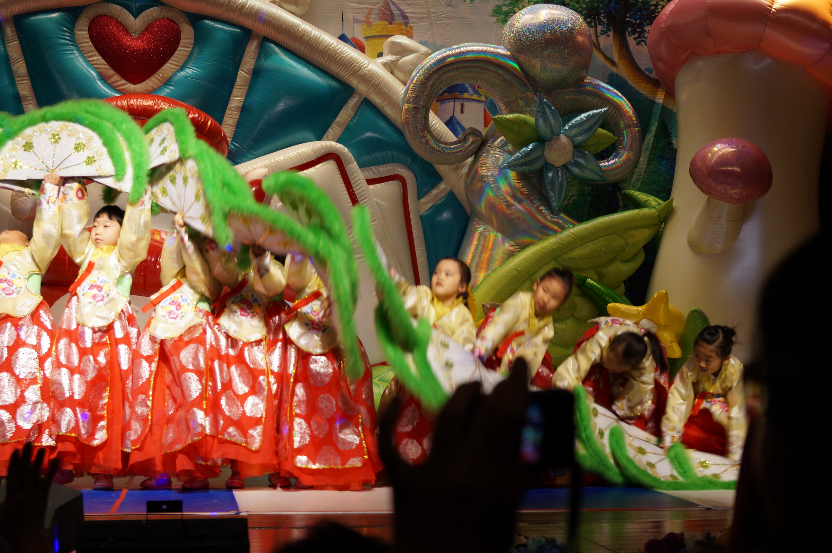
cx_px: 416
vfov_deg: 25.7
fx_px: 1212
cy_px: 276
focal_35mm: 52
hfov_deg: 37.9
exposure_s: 1/60
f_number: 5
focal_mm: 35
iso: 200
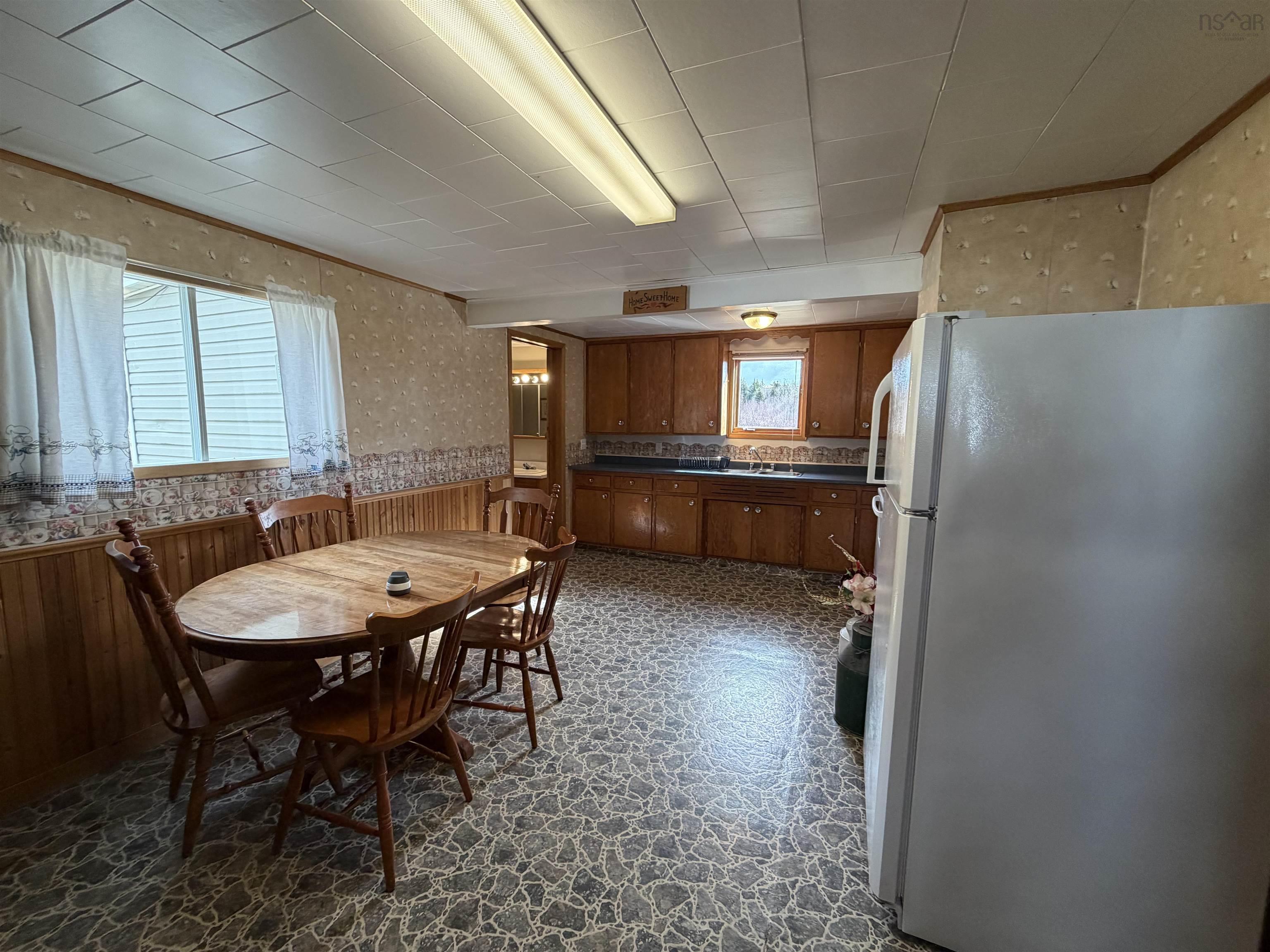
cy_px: 476
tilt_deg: -6.5
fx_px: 514
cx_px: 635
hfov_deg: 102.1
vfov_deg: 85.7
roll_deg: -1.1
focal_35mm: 14
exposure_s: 1/120
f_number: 2.2
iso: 160
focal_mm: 2.22
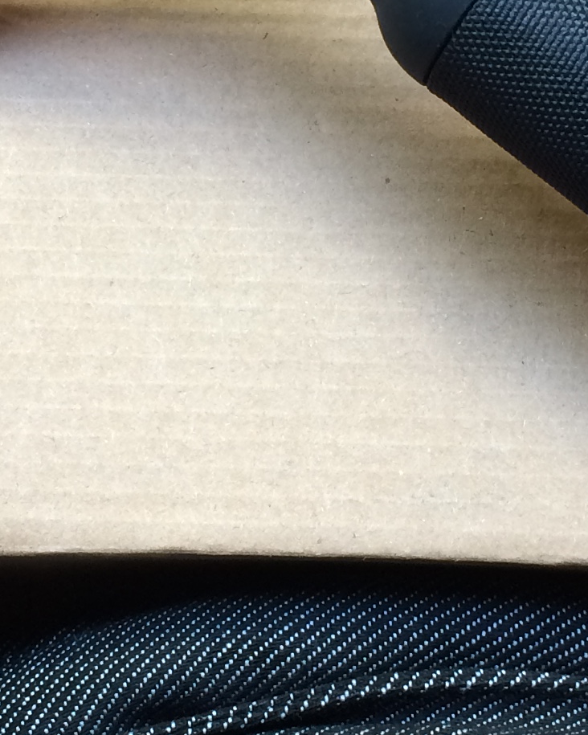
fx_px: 2197
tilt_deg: -81.2
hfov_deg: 15.2
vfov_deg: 18.9
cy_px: 249
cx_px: 315
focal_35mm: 101
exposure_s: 1/33
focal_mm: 4.15
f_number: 2.2
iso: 40
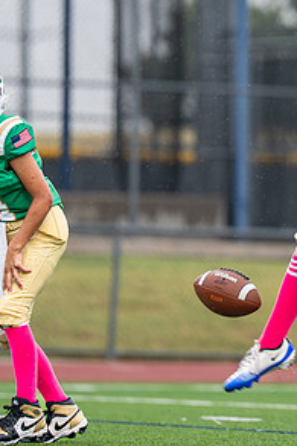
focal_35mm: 651
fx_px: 8065
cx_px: 390
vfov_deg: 3.2
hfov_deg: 2.1
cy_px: 148
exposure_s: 1/1000
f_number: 2.8
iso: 400
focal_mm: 200
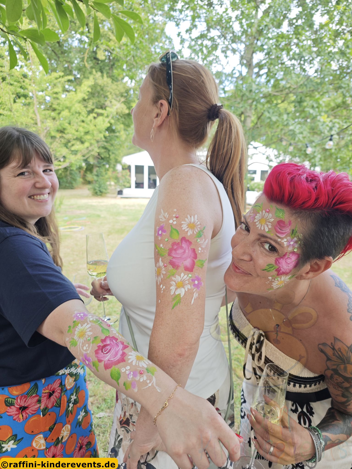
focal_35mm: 23
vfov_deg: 73.9
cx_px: 176
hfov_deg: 58.9
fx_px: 312
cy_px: 234
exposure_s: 1/100
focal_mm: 6.55
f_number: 1.6
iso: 50
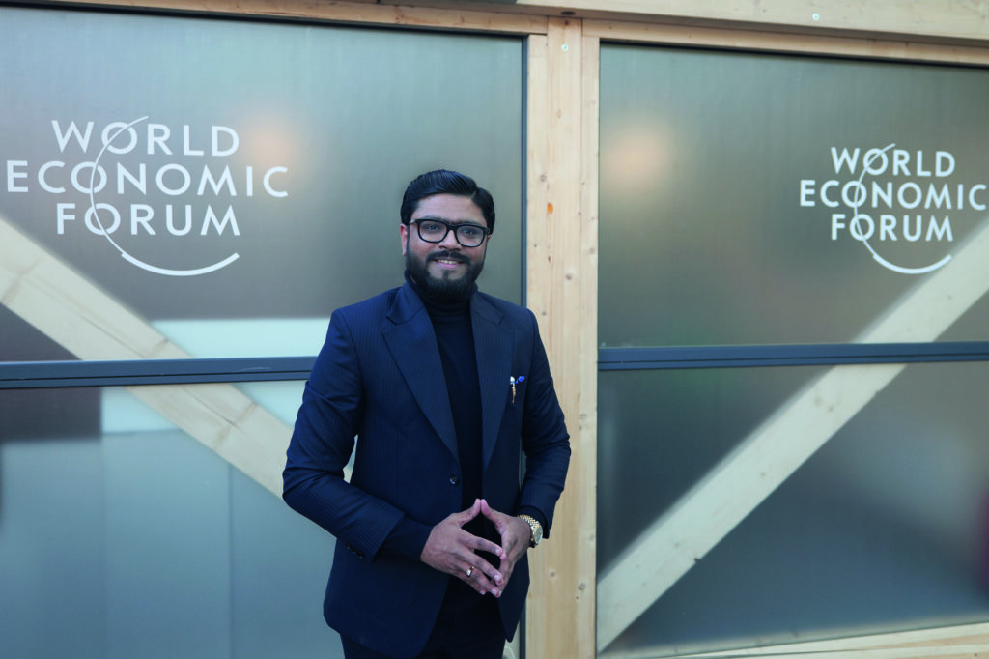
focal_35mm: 24
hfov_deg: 73.8
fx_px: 659
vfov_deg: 53.1
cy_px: 330
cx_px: 494
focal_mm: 24
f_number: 2.8
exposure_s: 1/100
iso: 250
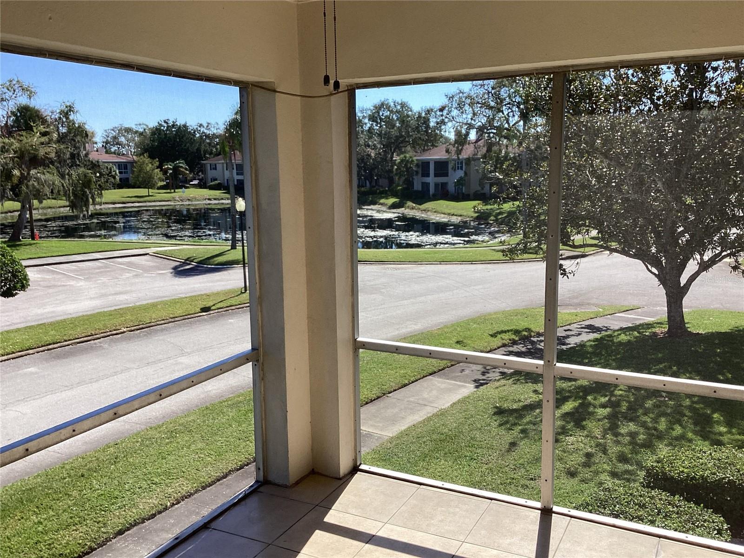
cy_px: 279
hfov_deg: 58.4
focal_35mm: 31
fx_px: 666
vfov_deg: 45.4
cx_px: 372
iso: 25
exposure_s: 1/657
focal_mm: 3.3
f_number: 2.4
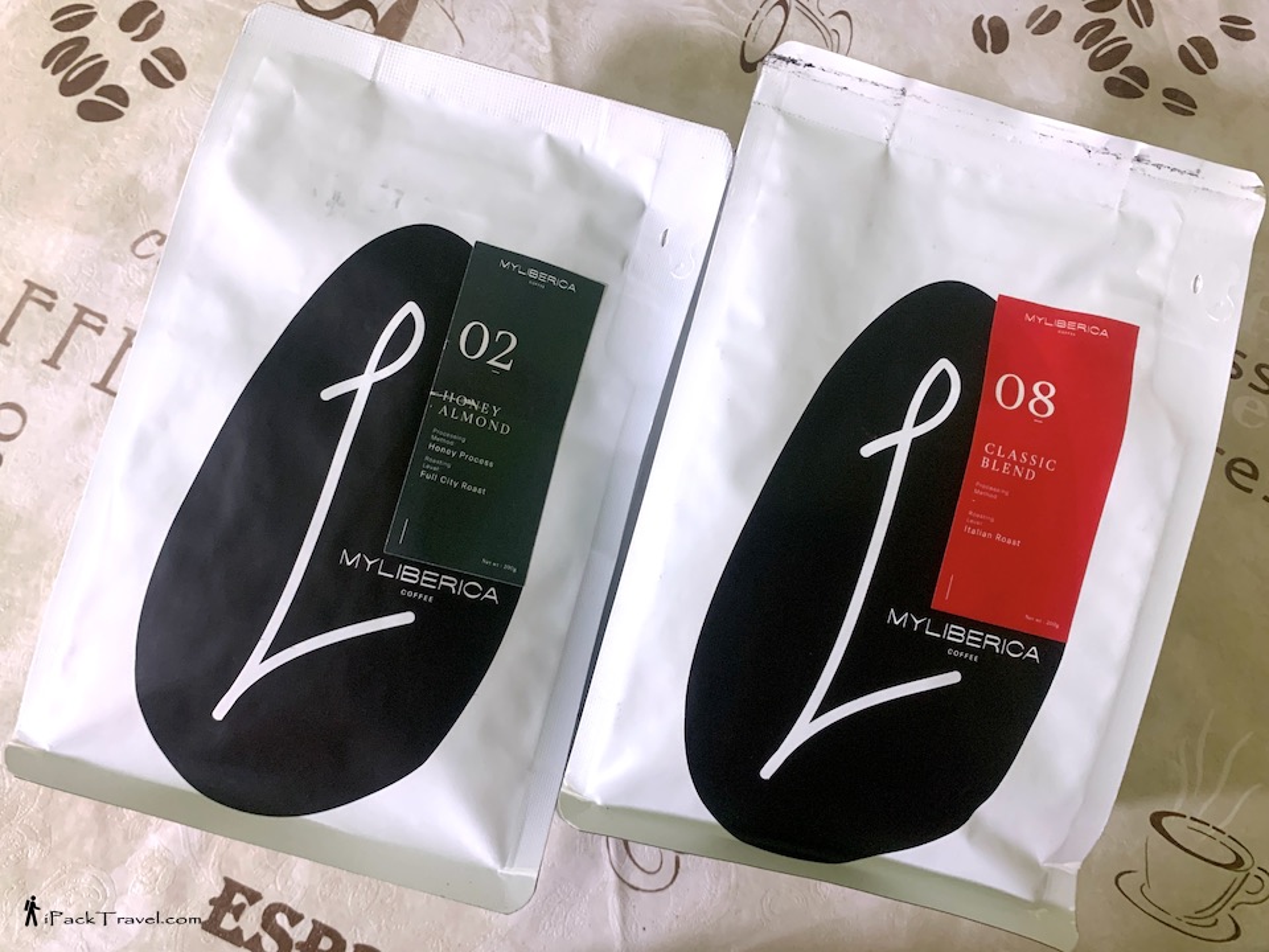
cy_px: 476
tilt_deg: -80.4
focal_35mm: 26
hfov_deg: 67.3
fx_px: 953
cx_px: 634
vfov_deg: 53.1
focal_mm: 4.25
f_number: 1.8
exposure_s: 1/38
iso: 400
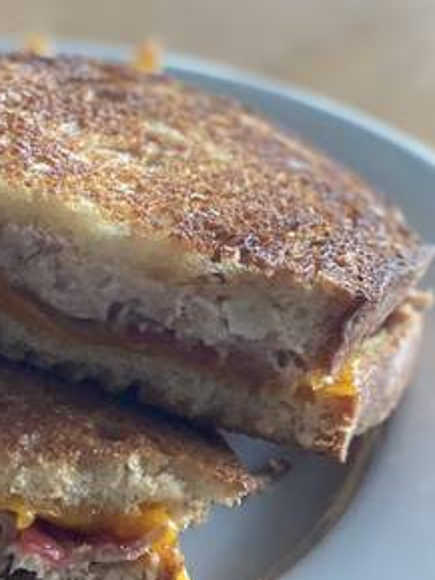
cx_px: -98
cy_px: 543
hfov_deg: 11.0
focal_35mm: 132
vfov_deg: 14.7
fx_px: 2210
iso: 125
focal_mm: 6
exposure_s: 1/122
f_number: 2
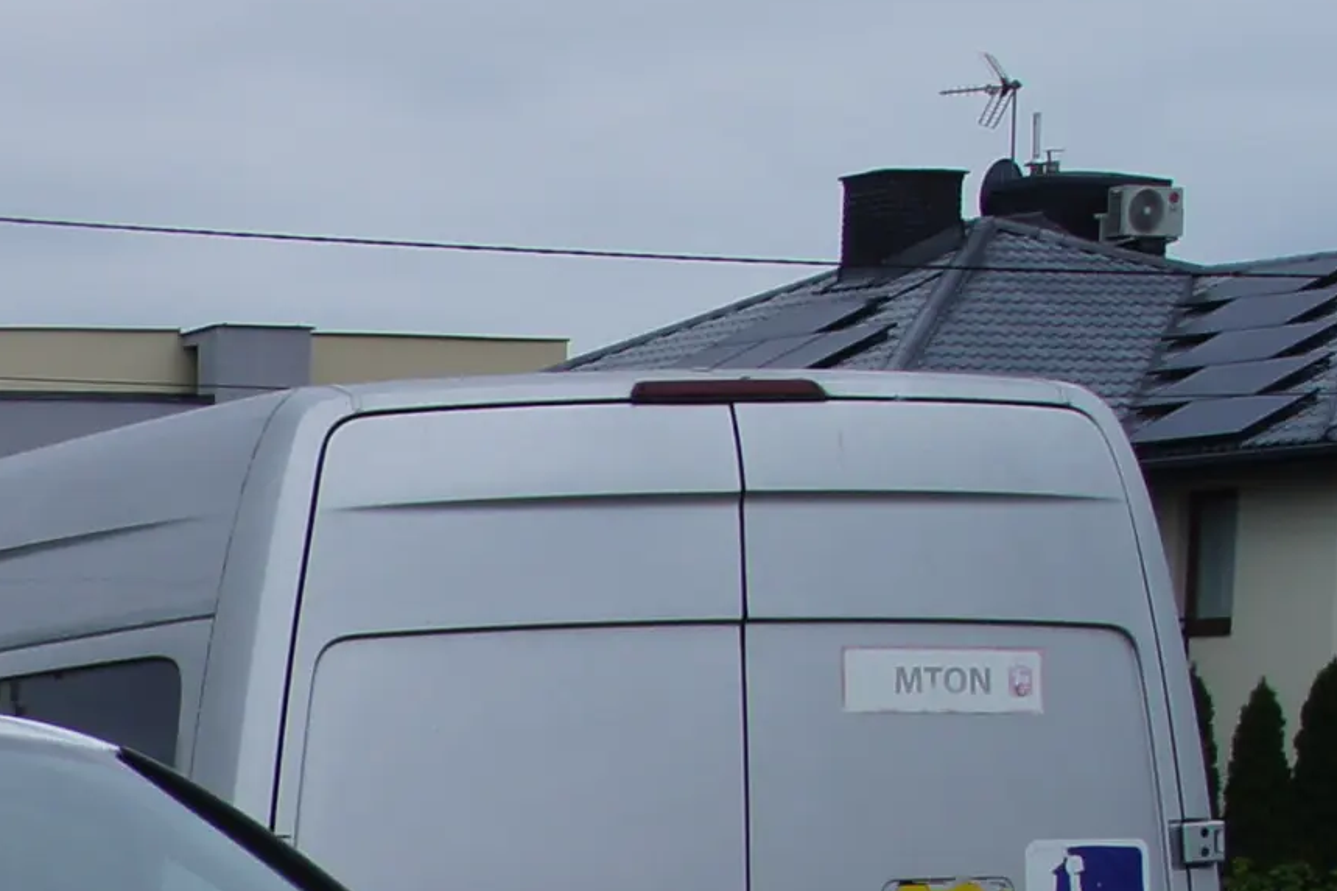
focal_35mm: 161
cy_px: 1894
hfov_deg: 11.2
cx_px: -1597
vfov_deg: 8.1
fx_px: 5977
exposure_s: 1/100
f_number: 13
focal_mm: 24
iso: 100
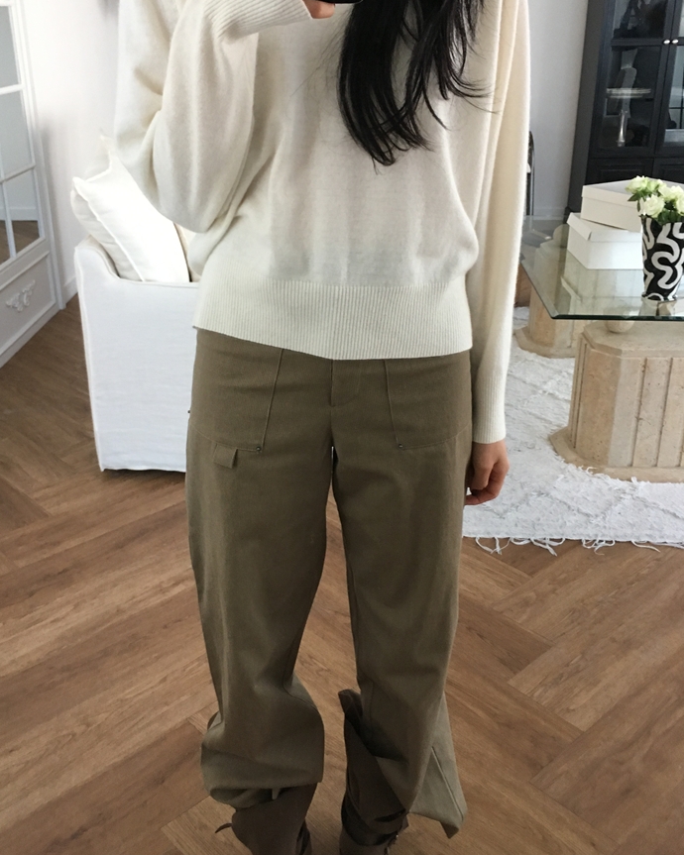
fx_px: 886
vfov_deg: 51.5
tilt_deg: -36.8
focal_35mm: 35
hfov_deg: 42.2
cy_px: 386
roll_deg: -1.4
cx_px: 309
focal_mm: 4.15
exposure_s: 1/30
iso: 125
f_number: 2.2
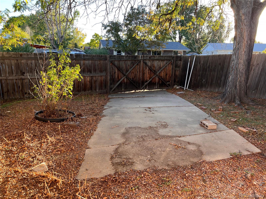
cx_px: 133
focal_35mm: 26
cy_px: 100
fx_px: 200
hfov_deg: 67.3
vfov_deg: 53.1
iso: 40
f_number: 1.5
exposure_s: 1/201
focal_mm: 5.7
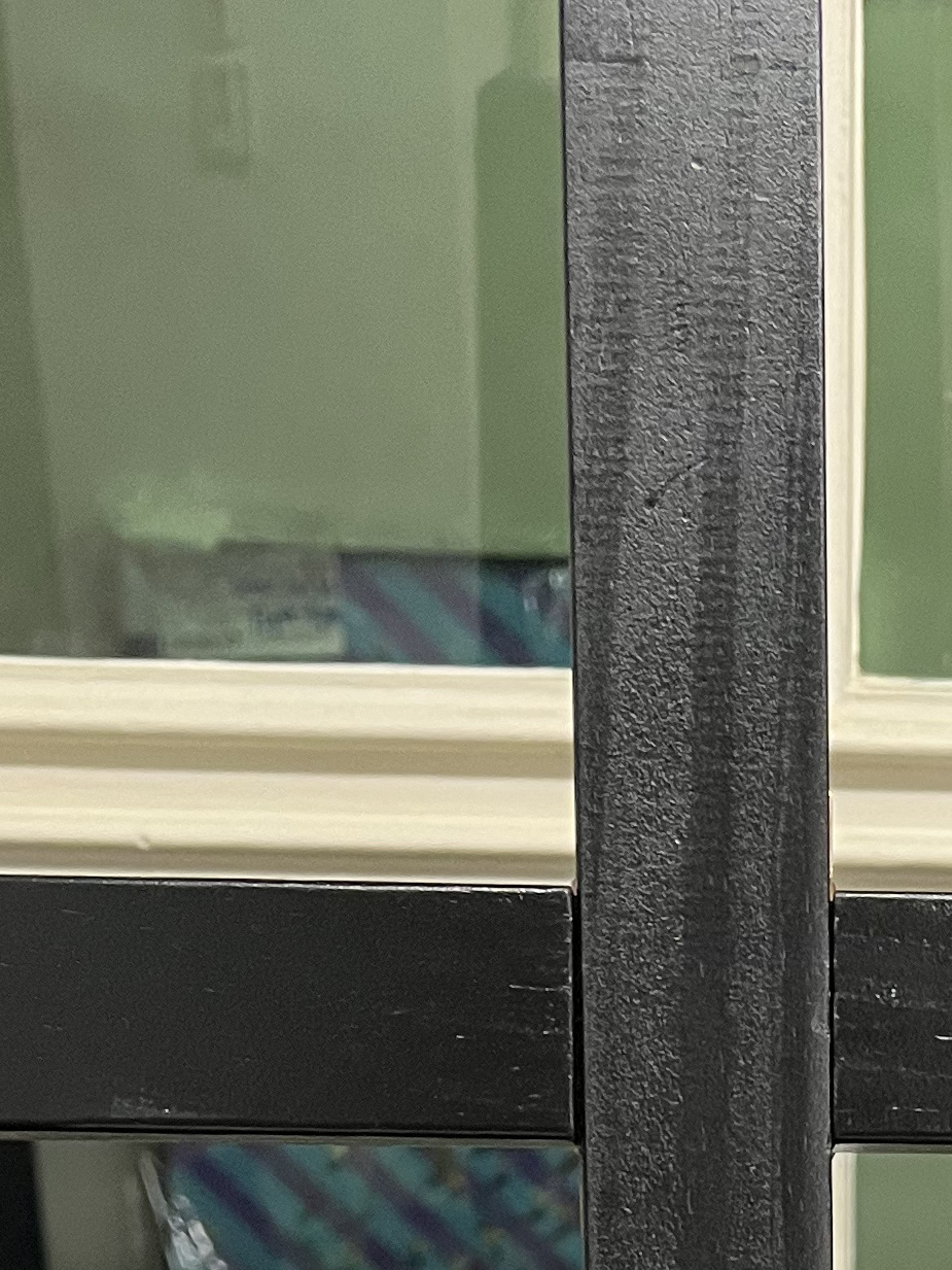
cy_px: 1958
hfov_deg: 17.0
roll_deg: -1.6
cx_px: 913
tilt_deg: -26.1
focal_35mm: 85
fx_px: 3116
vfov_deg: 19.7
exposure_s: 1/50
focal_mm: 5.1
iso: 100
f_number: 1.6
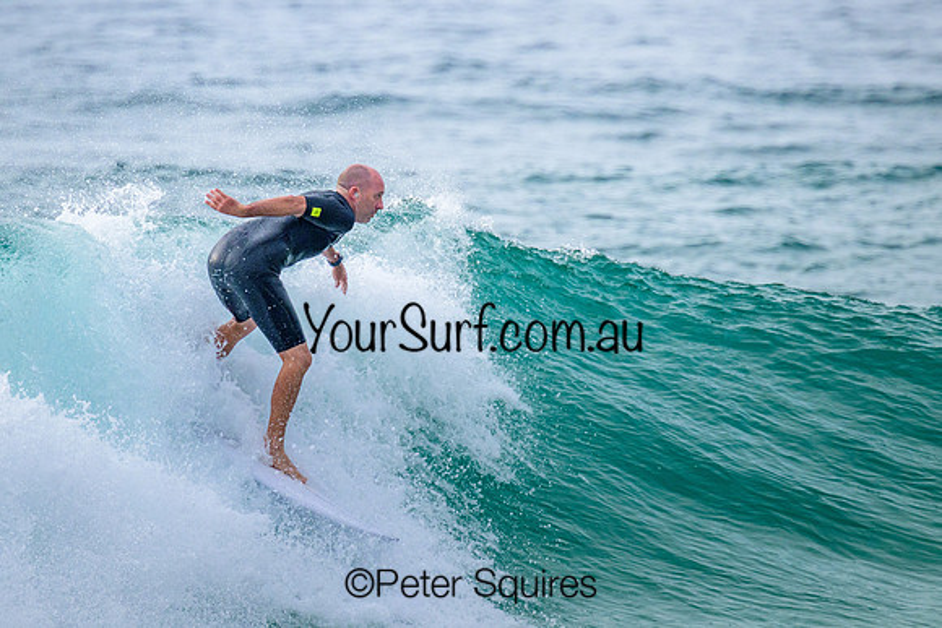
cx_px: 402
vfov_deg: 1.4
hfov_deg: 2.1
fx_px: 25446
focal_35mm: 972
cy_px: 252
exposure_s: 1/2000
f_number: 11
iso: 1250
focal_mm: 800
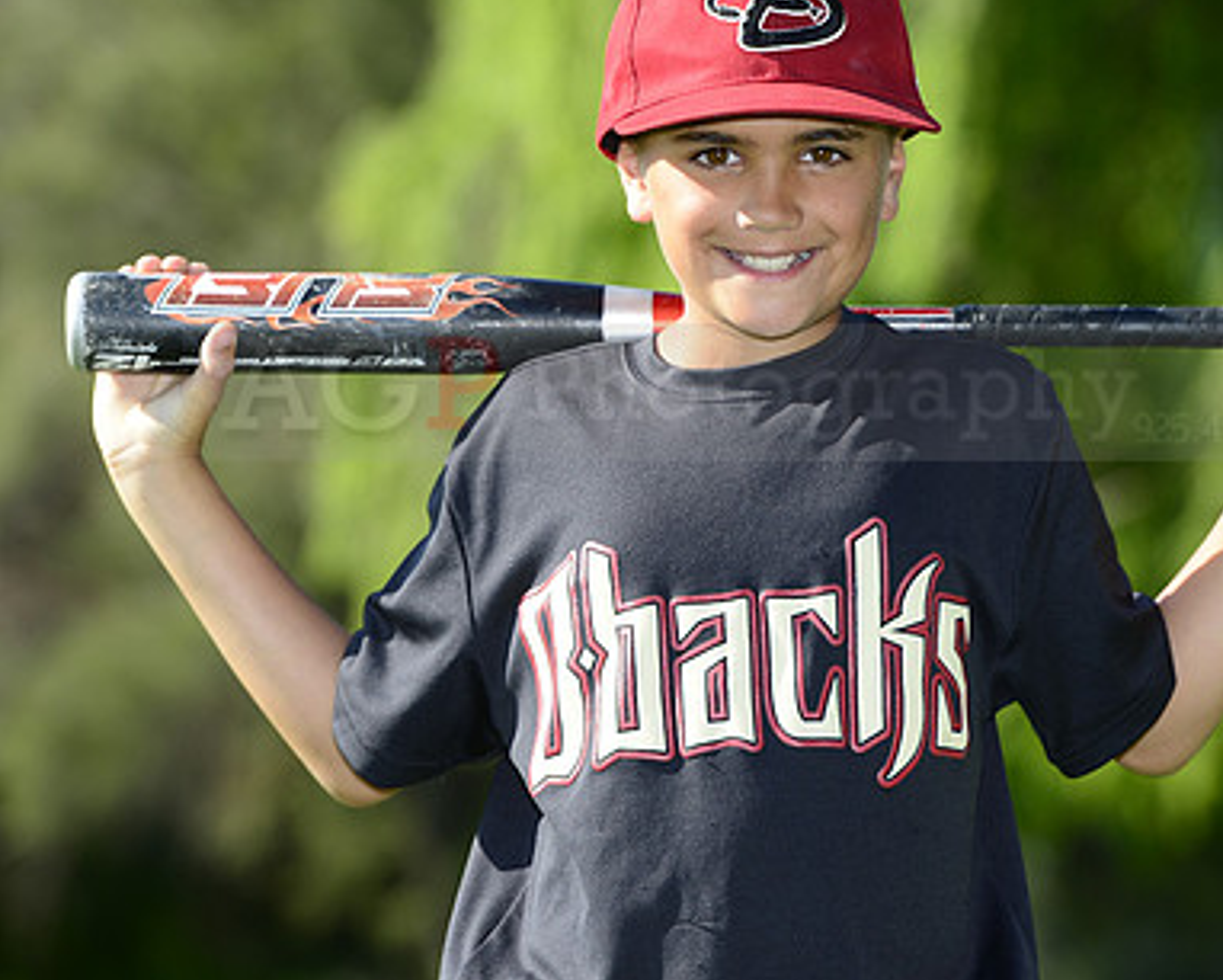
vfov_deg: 6.2
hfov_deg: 7.8
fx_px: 9017
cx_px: 746
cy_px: 367
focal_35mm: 249
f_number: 5.6
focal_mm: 175
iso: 200
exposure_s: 1/500
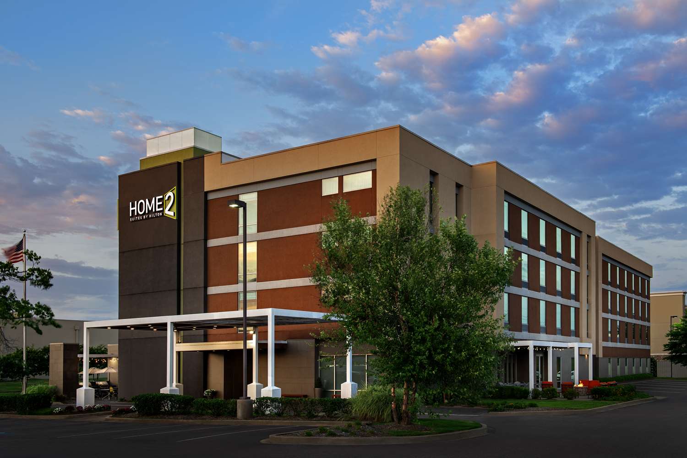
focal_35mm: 36
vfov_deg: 36.9
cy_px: 229
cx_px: 344
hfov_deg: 53.1
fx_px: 687
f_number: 11
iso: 50
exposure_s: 1/8
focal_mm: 36
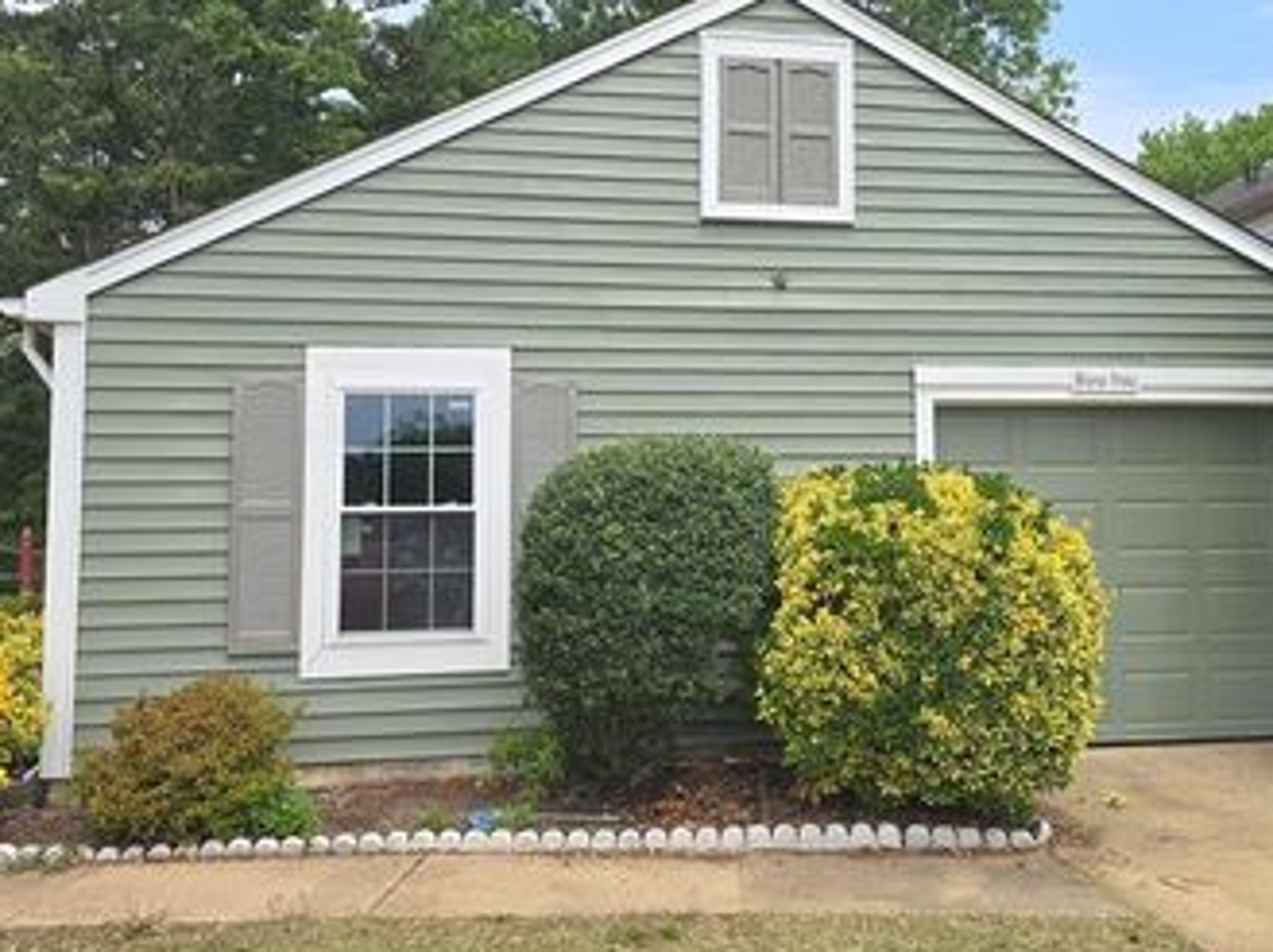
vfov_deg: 40.6
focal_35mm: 35
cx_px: 700
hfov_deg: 52.6
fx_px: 1286
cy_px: 428
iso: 12
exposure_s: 1/557
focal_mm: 6.3
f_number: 1.7
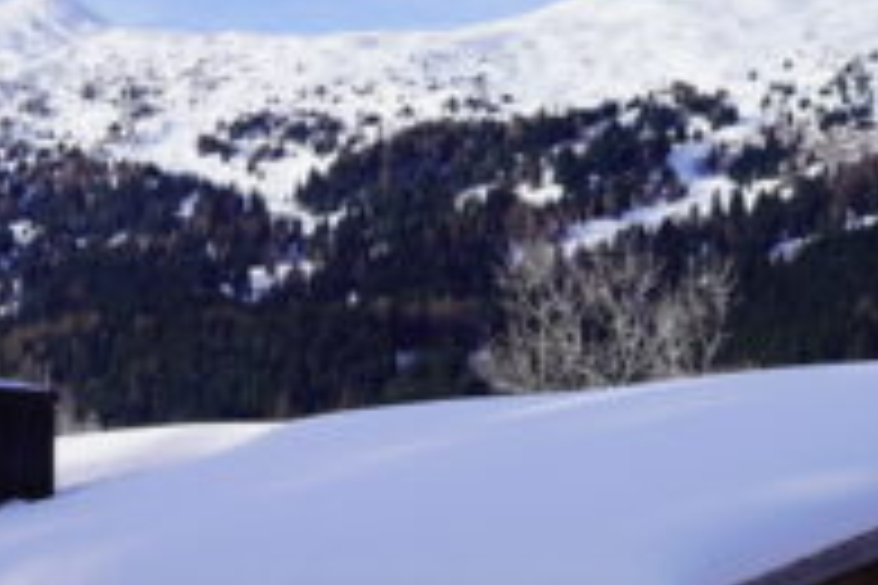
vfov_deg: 9.6
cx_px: 450
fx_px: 3365
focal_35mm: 138
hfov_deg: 14.9
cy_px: 914
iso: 100
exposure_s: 1/500
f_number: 5
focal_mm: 35
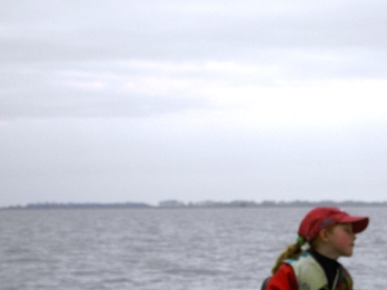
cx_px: 324
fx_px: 2158
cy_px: 218
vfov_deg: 7.7
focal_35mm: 193
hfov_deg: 10.2
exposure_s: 1/320
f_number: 8
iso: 100
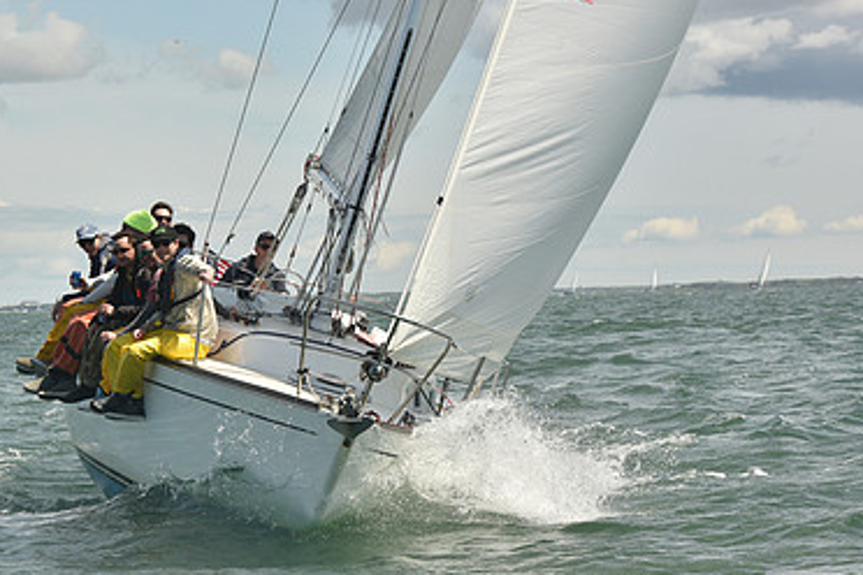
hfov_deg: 13.1
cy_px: 344
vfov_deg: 8.8
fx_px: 3739
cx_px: 232
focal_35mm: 156
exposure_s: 1/800
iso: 320
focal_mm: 100
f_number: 11
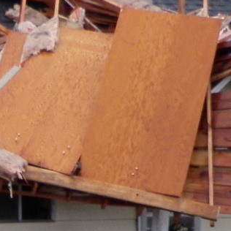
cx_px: -153
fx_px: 1555
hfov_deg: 8.3
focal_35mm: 206
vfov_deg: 8.4
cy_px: 285
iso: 100
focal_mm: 6.53
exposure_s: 1/20
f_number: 4.1
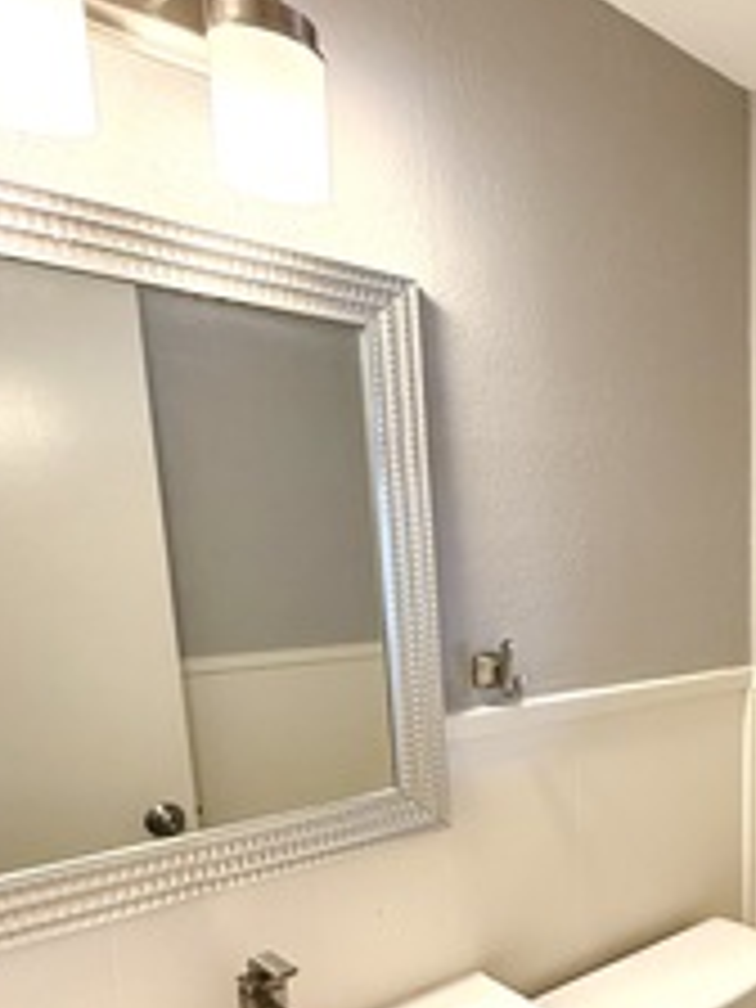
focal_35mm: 30
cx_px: 788
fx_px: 874
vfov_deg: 58.3
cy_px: 688
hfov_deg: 40.0
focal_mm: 2.22
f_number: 2.2
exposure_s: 1/120
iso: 200
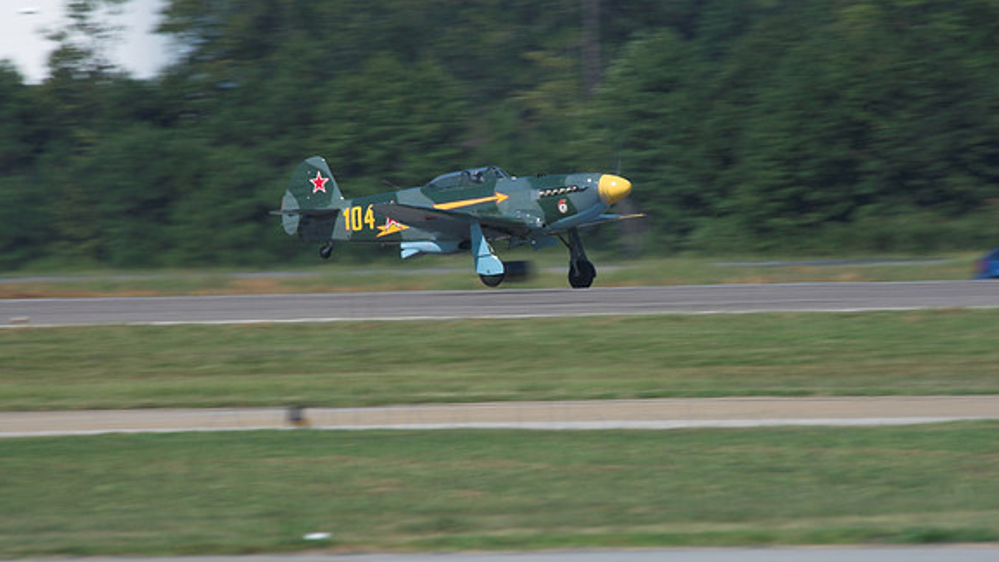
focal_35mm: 661
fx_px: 17508
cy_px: 249
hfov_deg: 3.3
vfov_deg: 1.8
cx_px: 500
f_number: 16
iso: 200
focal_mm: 420
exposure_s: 1/160
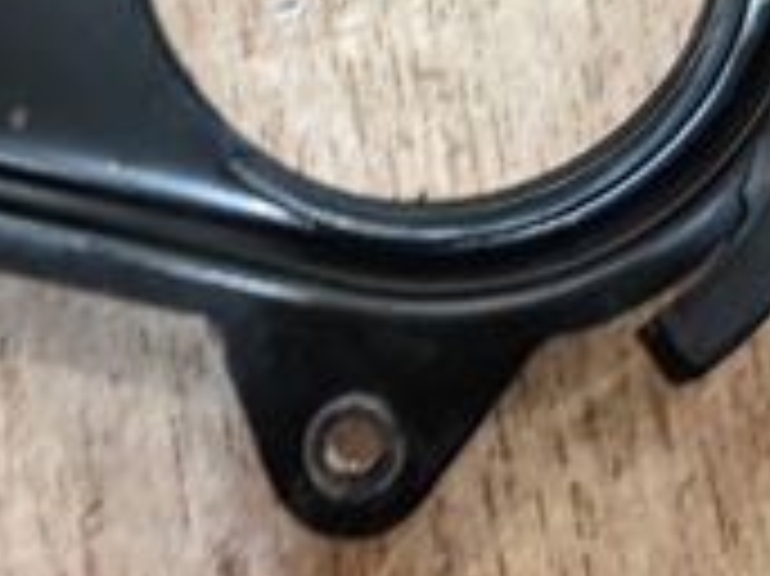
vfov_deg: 13.8
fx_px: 2245
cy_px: -277
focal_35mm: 101
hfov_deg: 19.4
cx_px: 320
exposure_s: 1/49.9
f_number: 1.8
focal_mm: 4.44
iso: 798
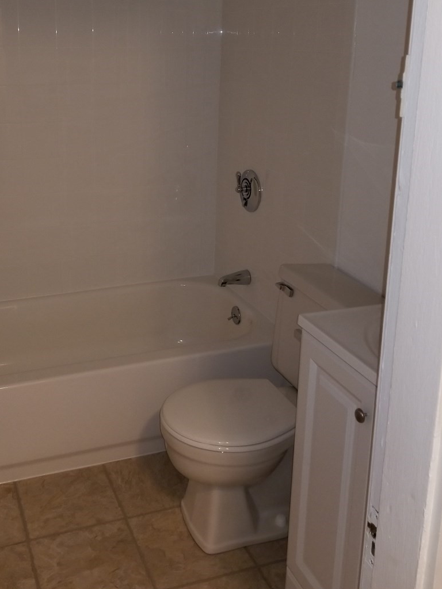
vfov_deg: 47.2
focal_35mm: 39
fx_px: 664
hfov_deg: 36.3
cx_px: 137
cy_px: 201
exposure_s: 1/40
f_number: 1.7
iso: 80
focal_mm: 4.25
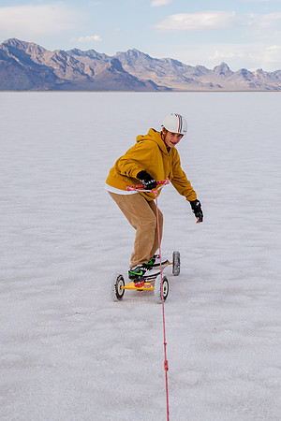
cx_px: 279
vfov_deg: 23.6
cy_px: 176
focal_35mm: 86
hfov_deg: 15.6
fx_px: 1008
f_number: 5.6
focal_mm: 48
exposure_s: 1/2000
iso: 400
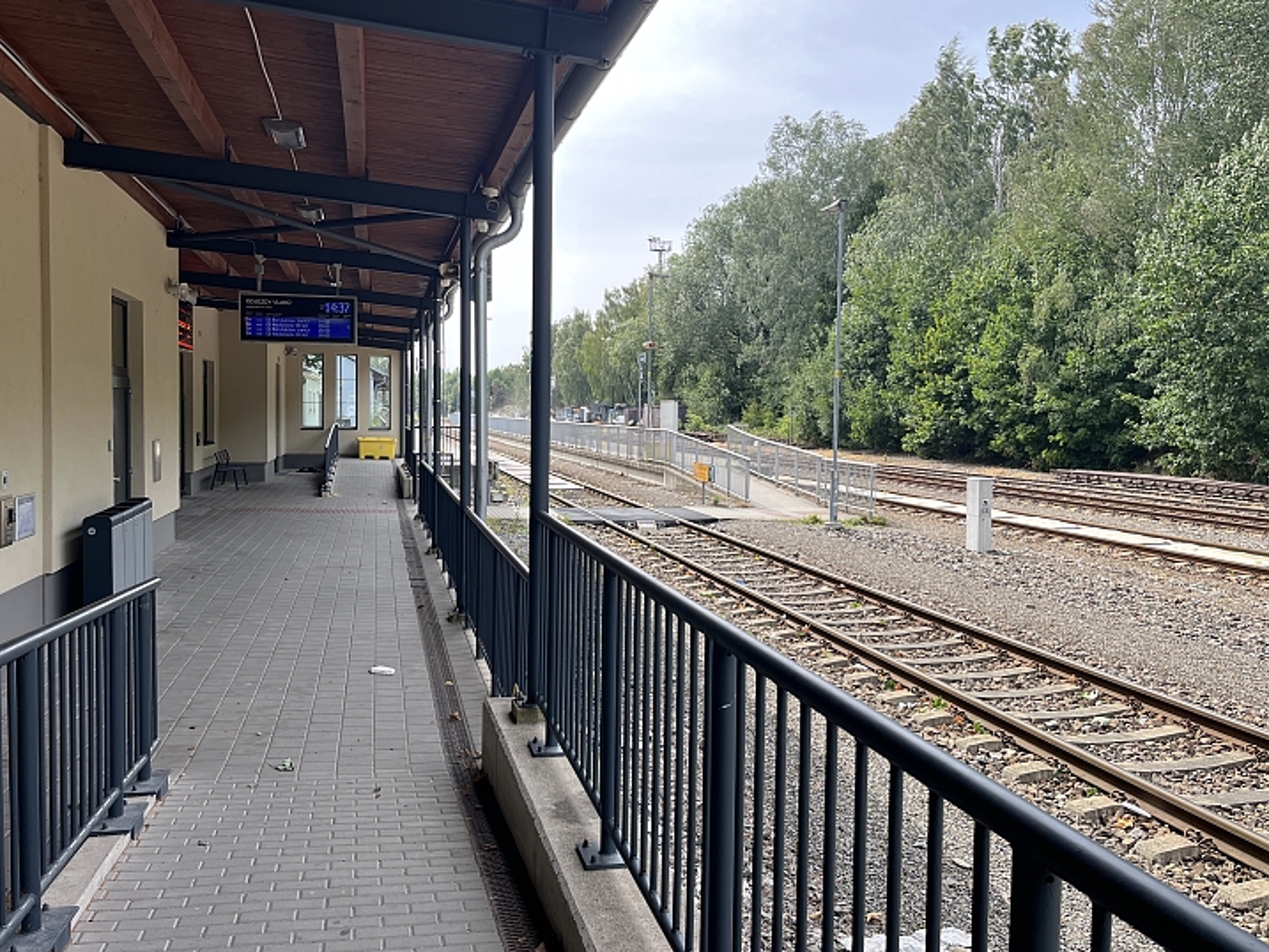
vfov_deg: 48.2
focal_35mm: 29
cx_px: 611
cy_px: 476
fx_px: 1063
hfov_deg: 61.6
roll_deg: -0.8
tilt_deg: -3.2
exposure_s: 1/816
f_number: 1.6
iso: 50
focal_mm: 5.1
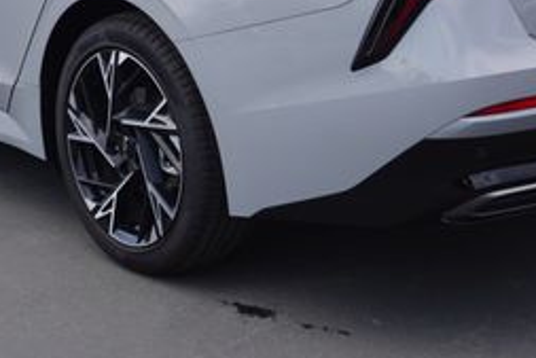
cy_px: 13
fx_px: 1300
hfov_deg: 23.3
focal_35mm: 87
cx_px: 254
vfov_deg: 15.4
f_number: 9
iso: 100
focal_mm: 23
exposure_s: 1/125
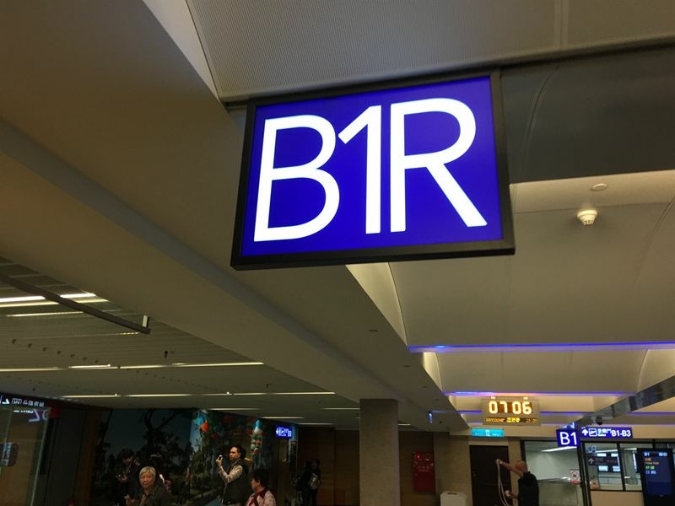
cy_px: 253
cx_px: 338
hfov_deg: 61.7
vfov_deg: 48.2
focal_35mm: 29
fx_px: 565
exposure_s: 1/15
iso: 50
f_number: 2.2
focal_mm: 4.15
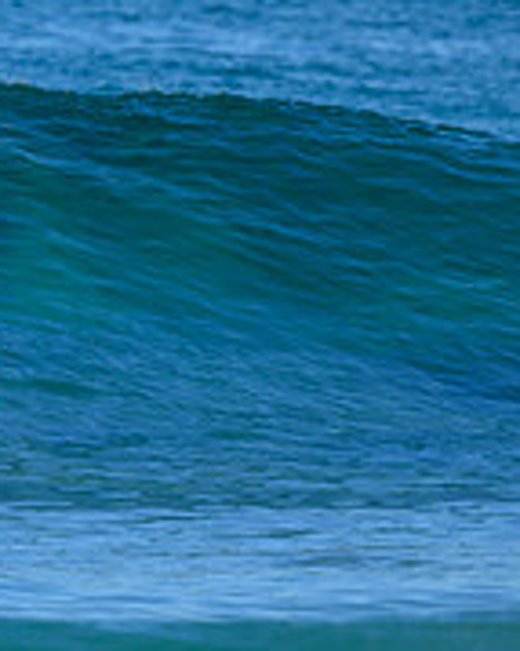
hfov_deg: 0.6
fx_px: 46806
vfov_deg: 0.8
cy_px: 326
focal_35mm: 2431
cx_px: -393
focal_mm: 800
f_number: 6.3
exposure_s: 1/2000
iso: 360
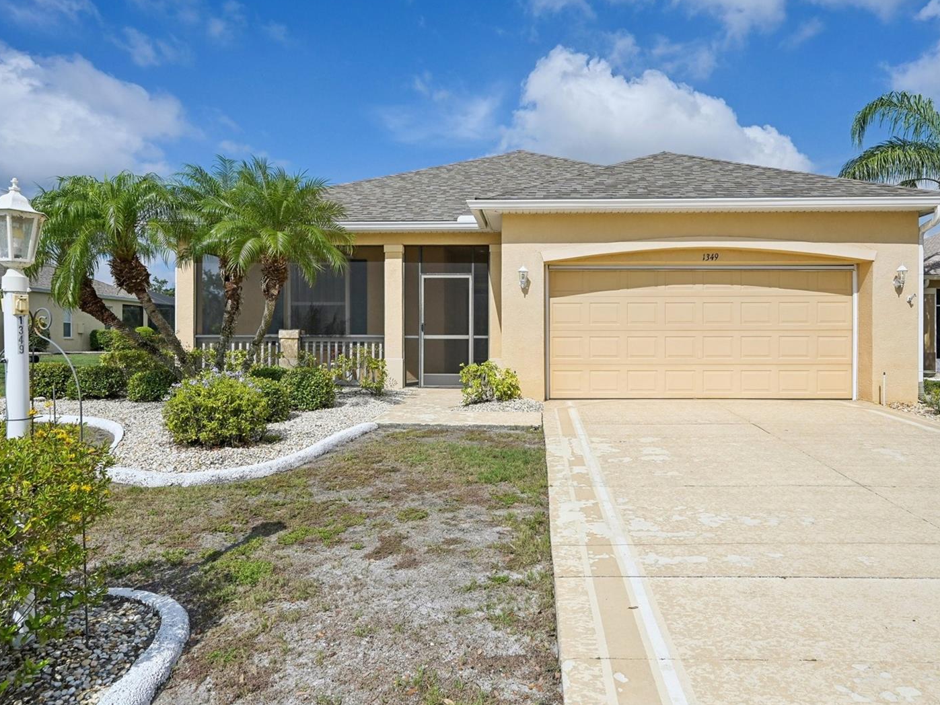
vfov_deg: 61.1
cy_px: 349
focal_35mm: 22
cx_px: 513
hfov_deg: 76.2
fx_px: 597
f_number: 8
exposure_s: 1/2500
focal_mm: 20
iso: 400
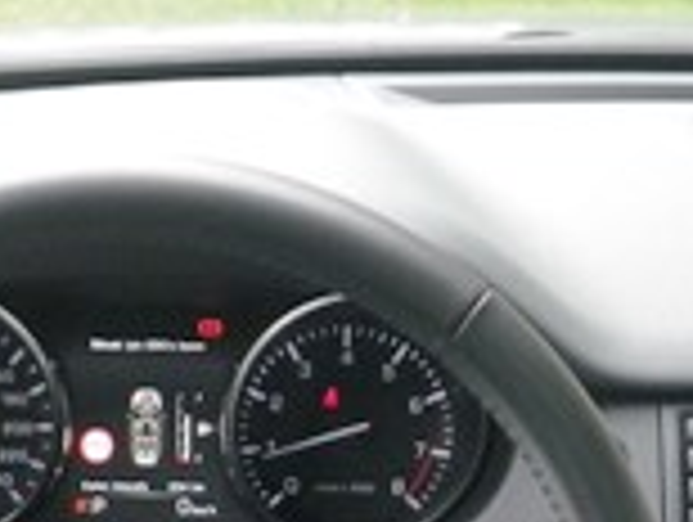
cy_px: 742
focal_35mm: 116
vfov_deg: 12.3
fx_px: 2326
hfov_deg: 16.9
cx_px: 230
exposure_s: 1/50
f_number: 3.5
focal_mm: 5
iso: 160
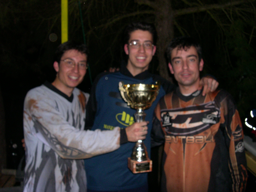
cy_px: 96
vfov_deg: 37.7
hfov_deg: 49.0
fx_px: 281
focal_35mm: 38
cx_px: 128
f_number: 7.6
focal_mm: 8
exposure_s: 1/60
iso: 400
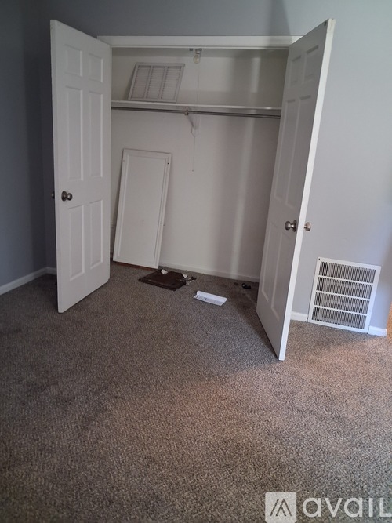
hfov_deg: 51.3
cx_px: 196
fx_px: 408
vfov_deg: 65.3
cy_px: 262
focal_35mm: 27
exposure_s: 1/24
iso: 640
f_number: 1.8
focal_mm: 4
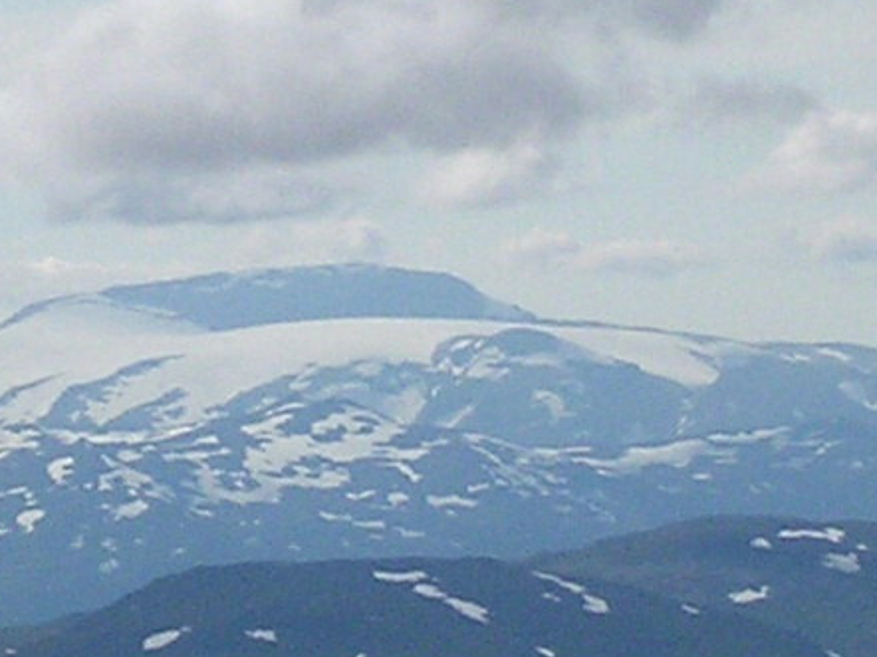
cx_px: 129
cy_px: 103
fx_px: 13496
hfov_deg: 3.7
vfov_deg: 2.8
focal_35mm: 533
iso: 100
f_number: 4.9
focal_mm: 17.4
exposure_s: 1/890
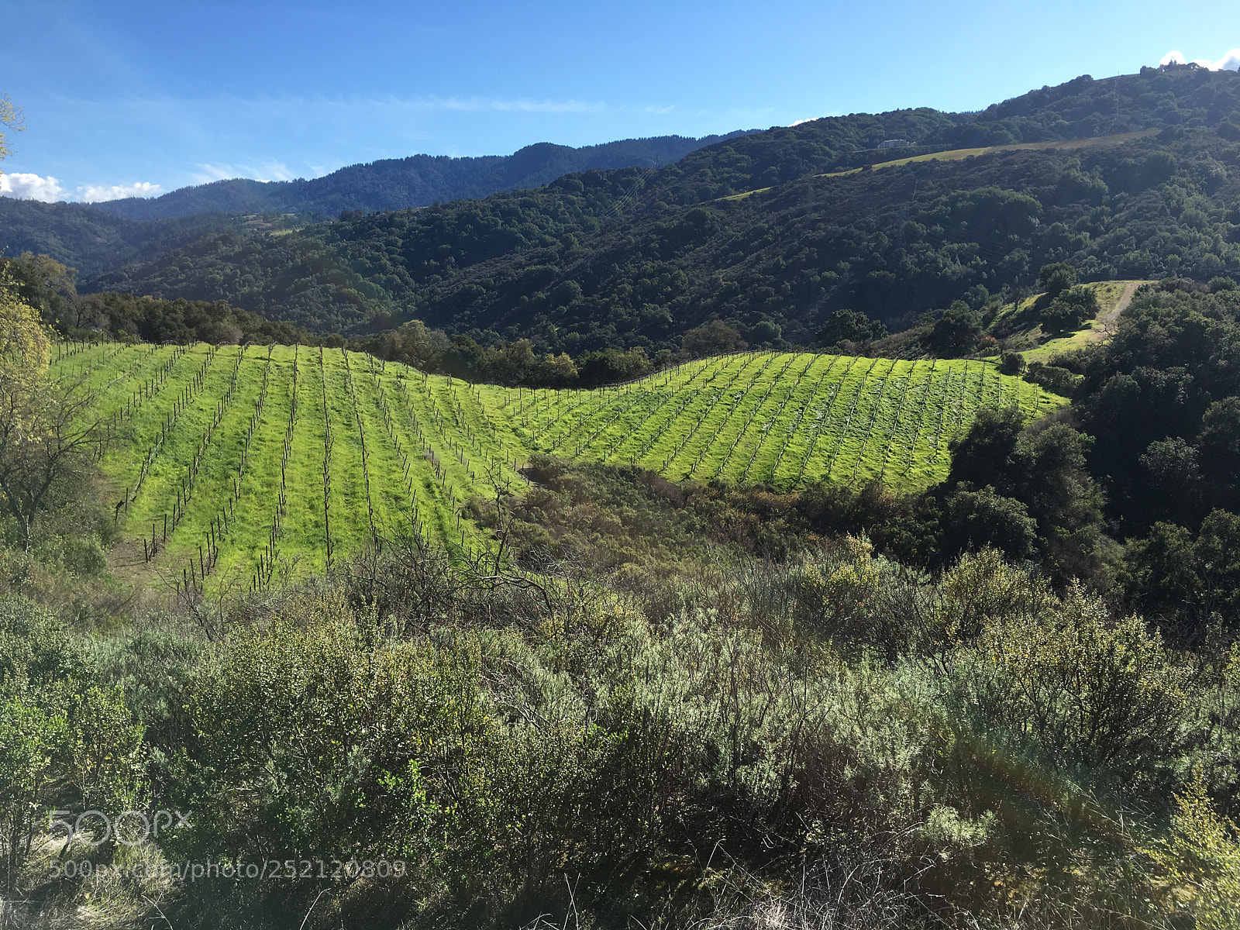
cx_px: 620
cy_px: 465
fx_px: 1039
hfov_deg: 61.7
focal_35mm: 29
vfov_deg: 48.2
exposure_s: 1/1115
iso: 25
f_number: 2.2
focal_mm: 4.15
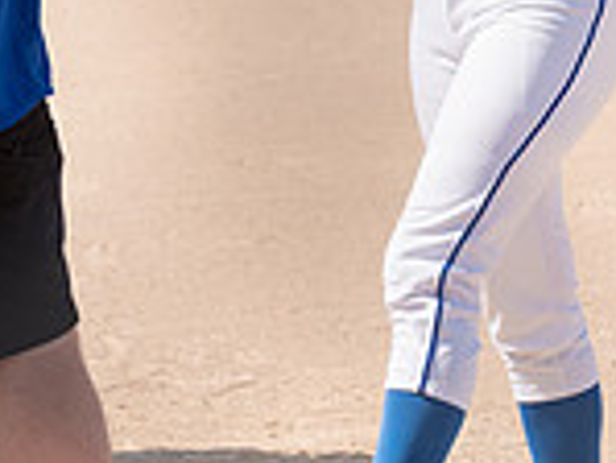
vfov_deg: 3.8
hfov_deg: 5.1
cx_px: 219
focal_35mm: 392
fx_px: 6981
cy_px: -217
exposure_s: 1/1600
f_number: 5.6
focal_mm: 105
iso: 400
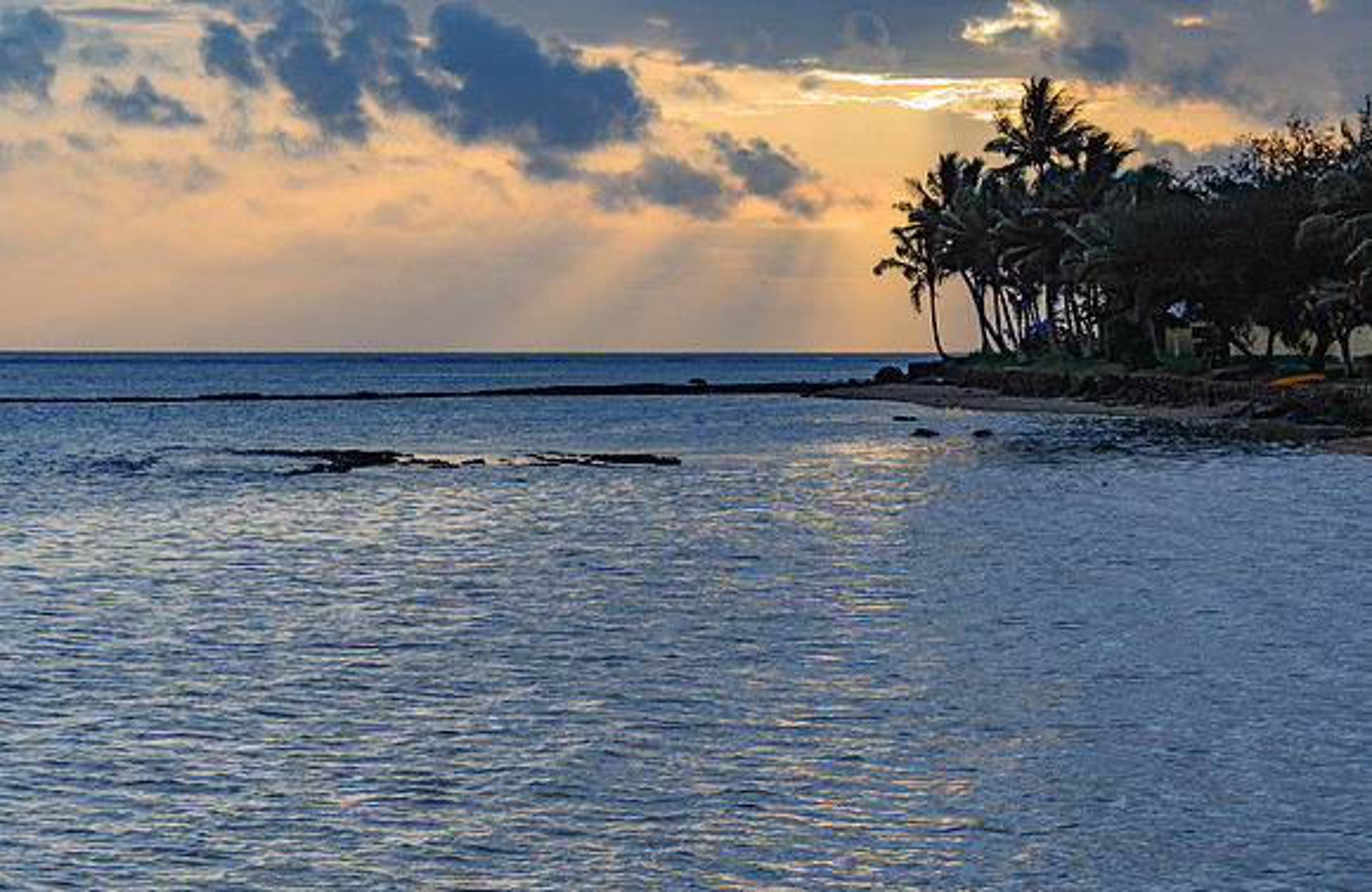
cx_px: 686
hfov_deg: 17.9
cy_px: 444
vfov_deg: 11.7
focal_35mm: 115
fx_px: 4347
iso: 200
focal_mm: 75
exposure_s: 1/800
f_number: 8
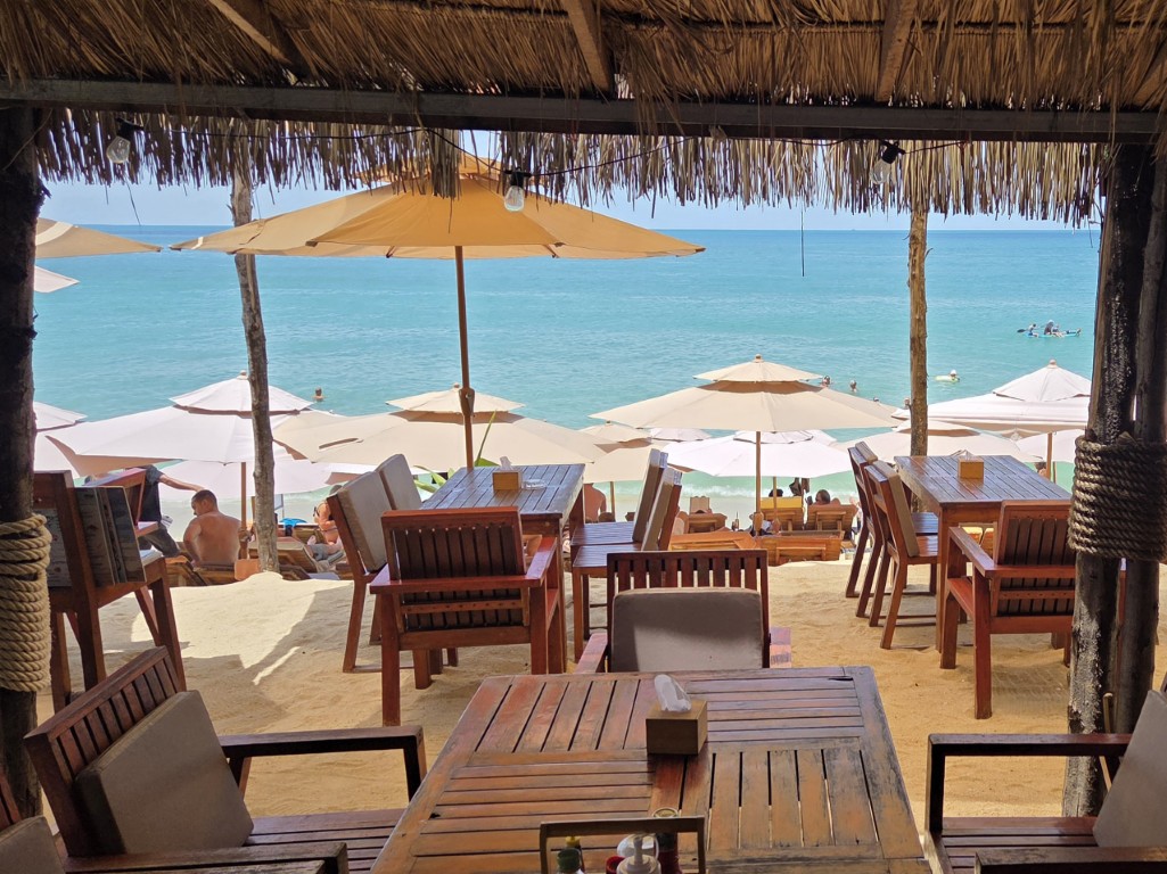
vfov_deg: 58.8
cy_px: 437
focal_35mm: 23
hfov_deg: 73.9
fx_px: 775
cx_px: 584
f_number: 1.8
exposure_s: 1/5000
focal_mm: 5.4
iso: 80
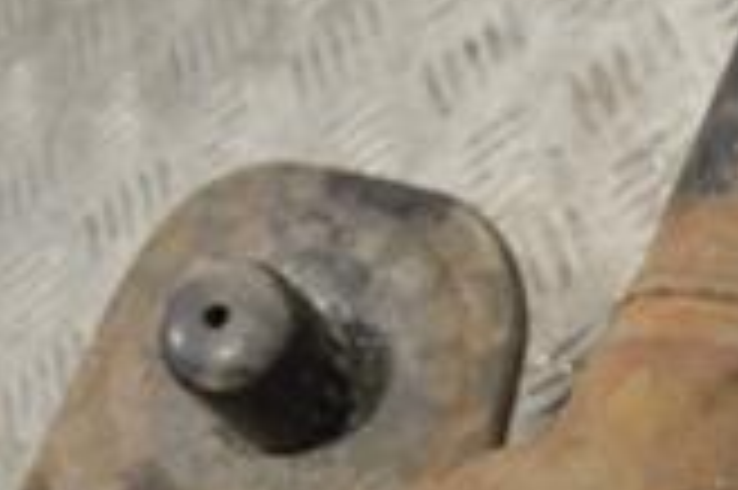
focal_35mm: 143
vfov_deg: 9.5
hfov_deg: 14.3
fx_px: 2929
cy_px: 575
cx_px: 554
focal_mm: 26
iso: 400
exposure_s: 1/100
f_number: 5
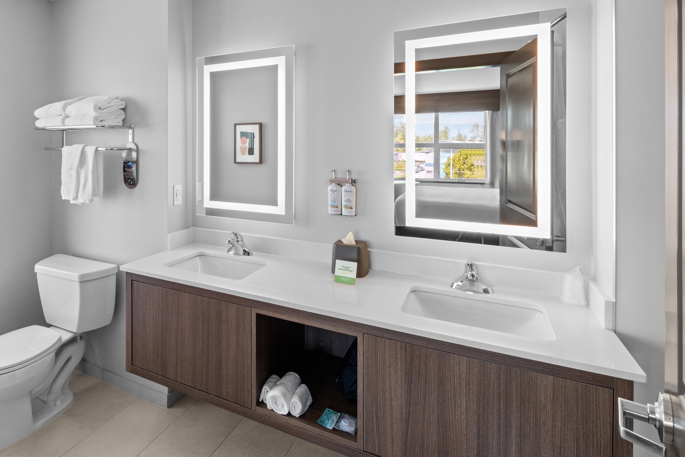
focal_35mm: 20
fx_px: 381
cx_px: 234
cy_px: 172
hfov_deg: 81.5
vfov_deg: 61.1
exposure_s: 1/25
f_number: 11
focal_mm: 10
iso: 500
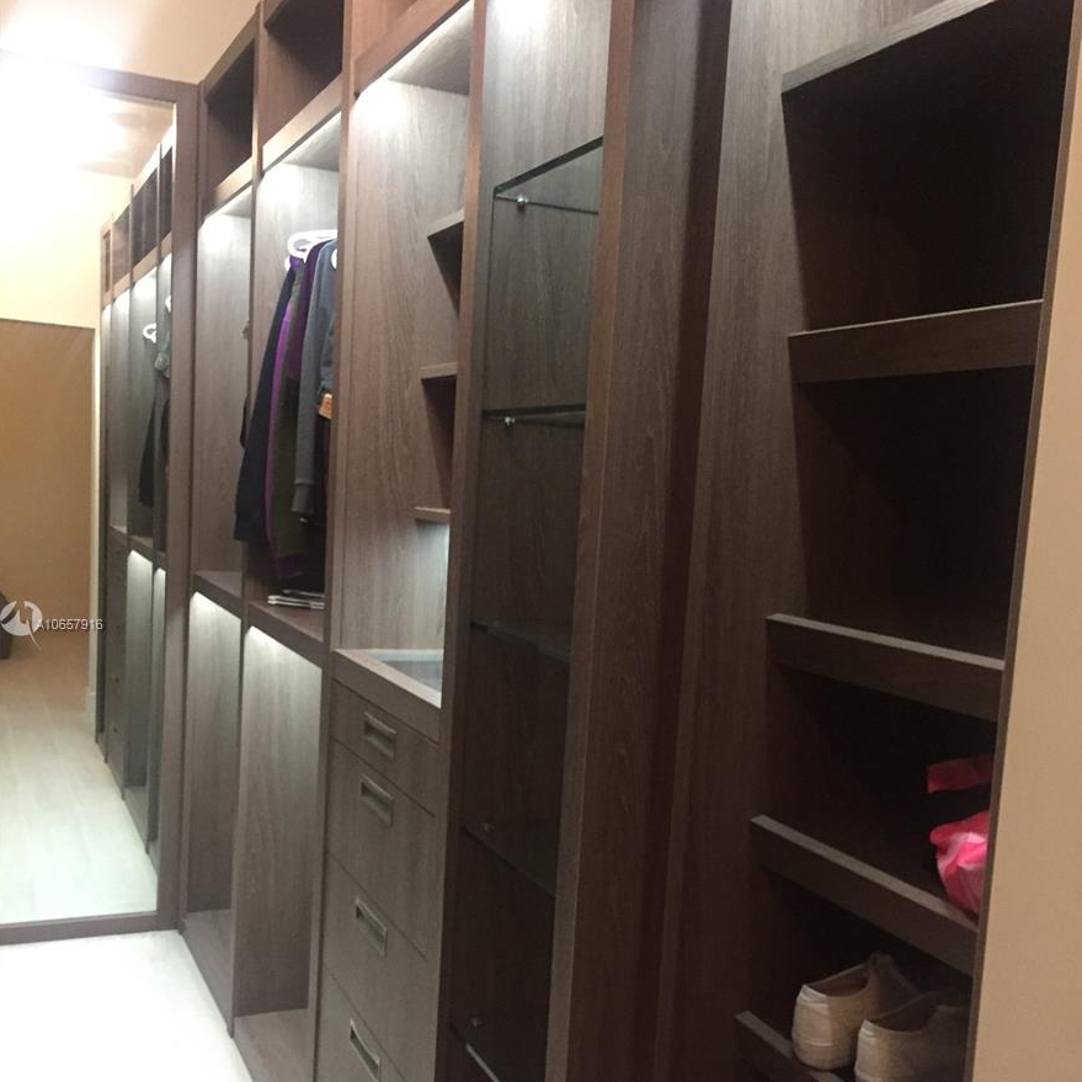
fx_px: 1238
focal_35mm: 35
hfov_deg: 47.2
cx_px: 548
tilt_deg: -8.7
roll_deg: -3.4
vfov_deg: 47.1
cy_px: 625
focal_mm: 4.15
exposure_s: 1/30
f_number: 2.2
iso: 200
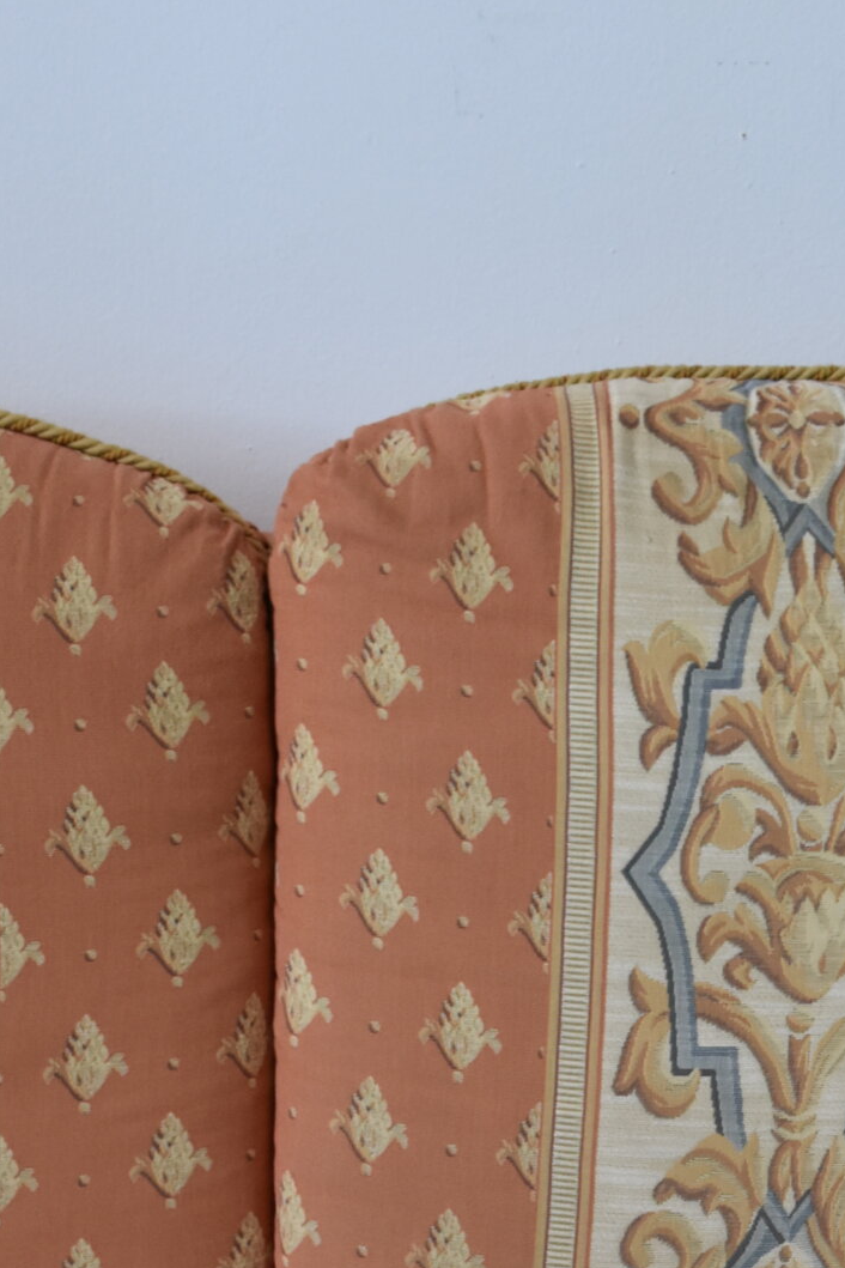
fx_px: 3063
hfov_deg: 15.5
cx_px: 807
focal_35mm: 87
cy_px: 1415
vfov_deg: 22.0
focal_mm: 24
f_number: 4.5
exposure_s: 1/80
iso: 800
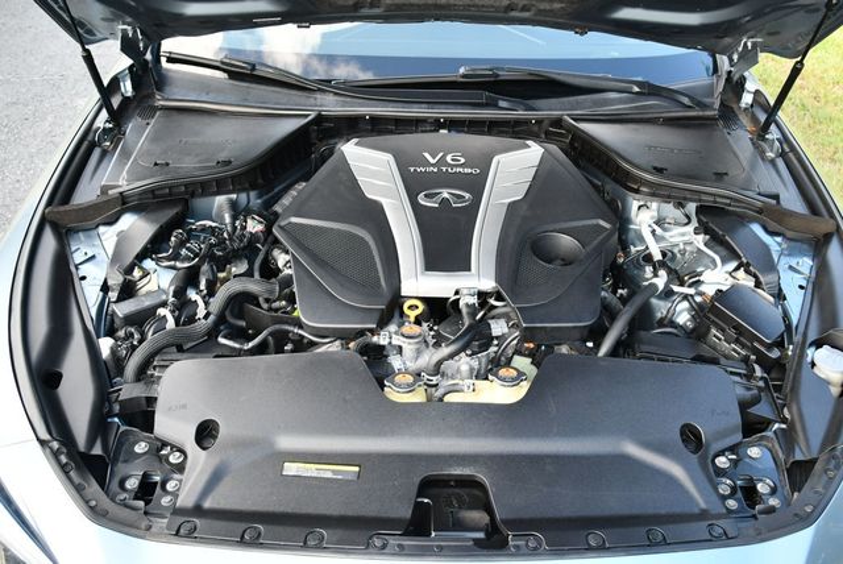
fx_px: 844
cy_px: 282
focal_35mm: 36
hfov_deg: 53.1
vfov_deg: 36.9
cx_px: 422
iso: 400
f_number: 3.5
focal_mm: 18
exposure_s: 1/250
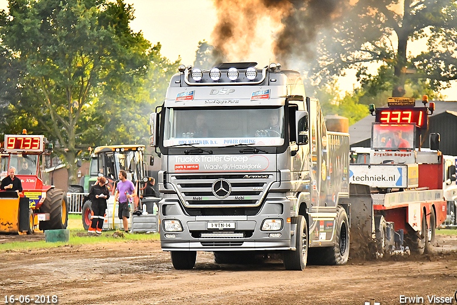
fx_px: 3712
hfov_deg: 7.0
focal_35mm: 292
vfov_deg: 4.7
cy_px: 152
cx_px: 228
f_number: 5.6
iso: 3200
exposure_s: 1/640
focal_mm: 195
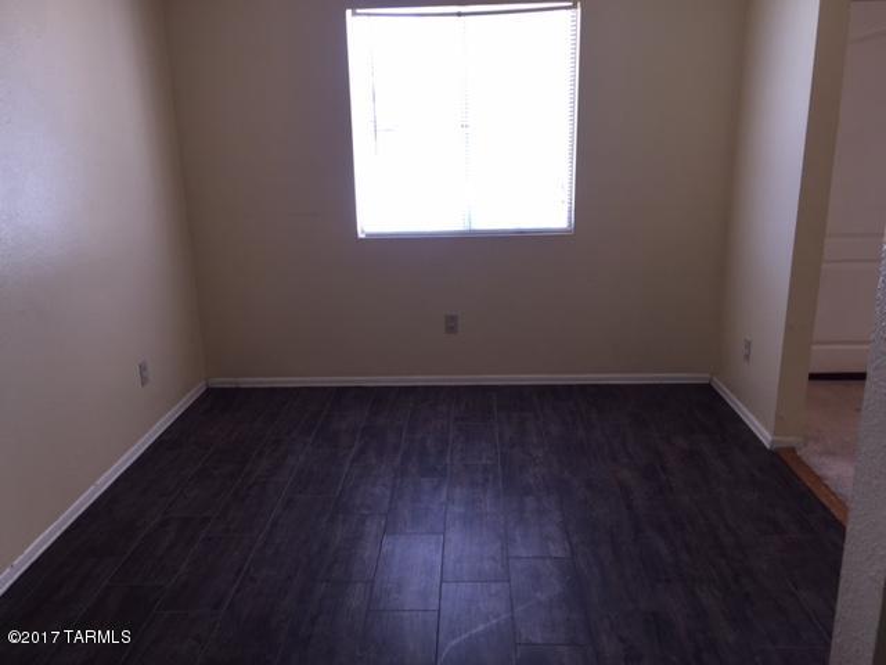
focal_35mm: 29
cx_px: 443
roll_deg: +0.7
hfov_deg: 61.7
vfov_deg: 48.2
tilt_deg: -14.4
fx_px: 742
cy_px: 332
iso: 32
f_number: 2.2
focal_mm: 4.15
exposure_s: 1/37
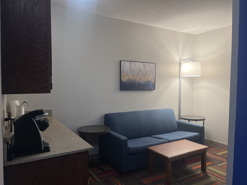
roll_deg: -0.1
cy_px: 92
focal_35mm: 26
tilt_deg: -2.7
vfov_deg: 53.1
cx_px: 124
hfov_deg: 67.3
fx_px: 186
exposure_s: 1/120
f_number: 1.6
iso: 125
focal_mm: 5.1
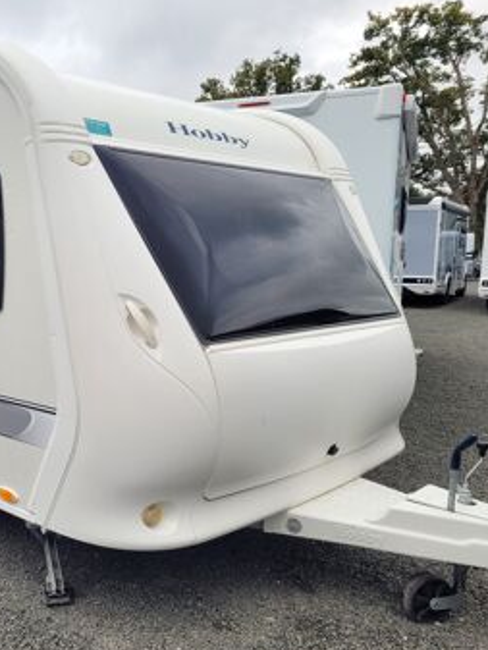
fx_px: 695
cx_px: 71
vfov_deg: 50.1
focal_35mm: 37
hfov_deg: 36.8
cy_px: 341
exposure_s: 1/647
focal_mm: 5.4
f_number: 1.8
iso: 40
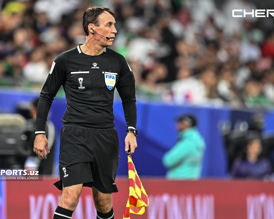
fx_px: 3666
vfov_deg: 3.4
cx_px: 140
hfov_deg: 4.3
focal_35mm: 452
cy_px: 110
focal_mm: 400
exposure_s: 1/1000
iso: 1600
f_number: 2.8
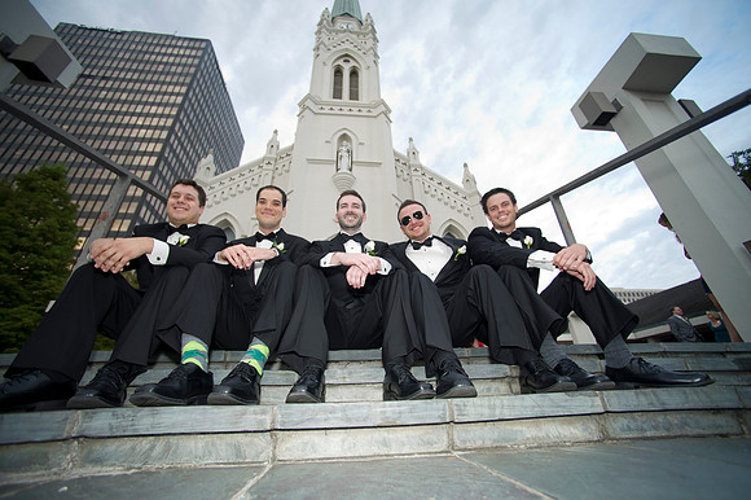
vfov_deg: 81.1
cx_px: 376
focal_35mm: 14
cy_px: 250
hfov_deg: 104.3
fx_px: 292
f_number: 4
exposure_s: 1/125
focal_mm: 14
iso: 200
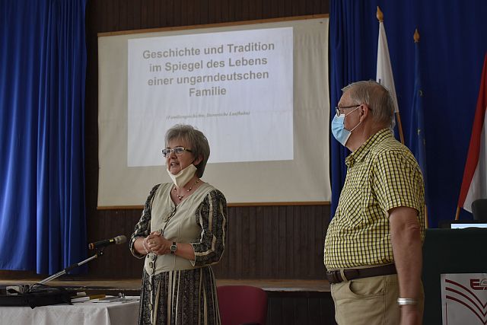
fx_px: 852
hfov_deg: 31.9
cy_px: 162
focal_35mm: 63
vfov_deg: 21.6
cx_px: 244
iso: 1000
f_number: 5
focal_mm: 42
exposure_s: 1/125
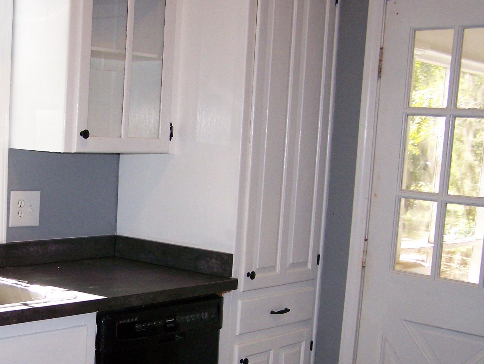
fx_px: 839
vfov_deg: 24.3
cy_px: 252
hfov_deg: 31.6
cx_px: 121
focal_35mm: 60
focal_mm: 6.3
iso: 160
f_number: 2.8
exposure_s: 1/60
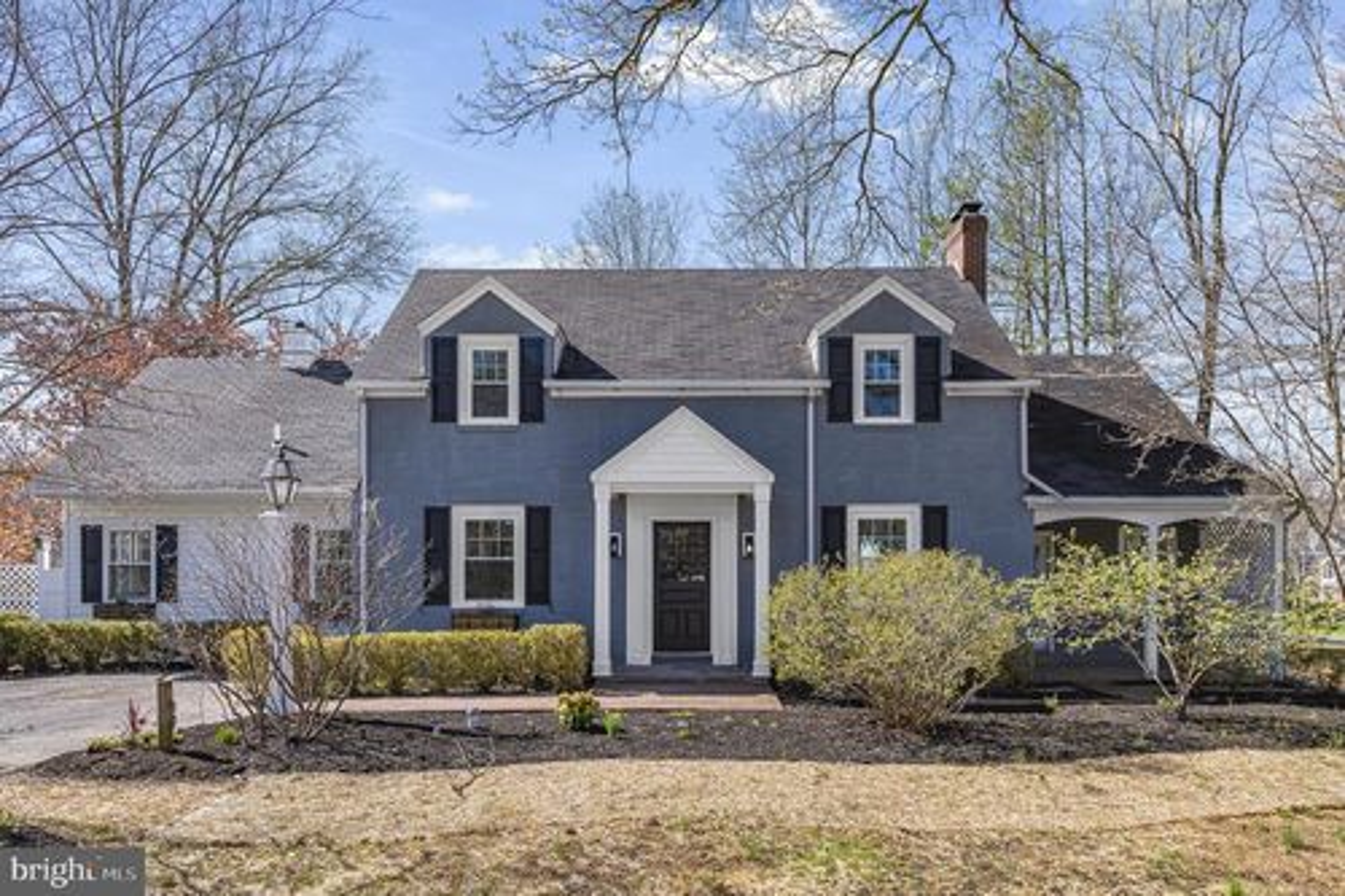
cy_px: 448
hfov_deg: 73.8
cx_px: 672
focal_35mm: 24
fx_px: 896
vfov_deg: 53.1
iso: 100
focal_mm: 24
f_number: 6.3
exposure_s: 1/320
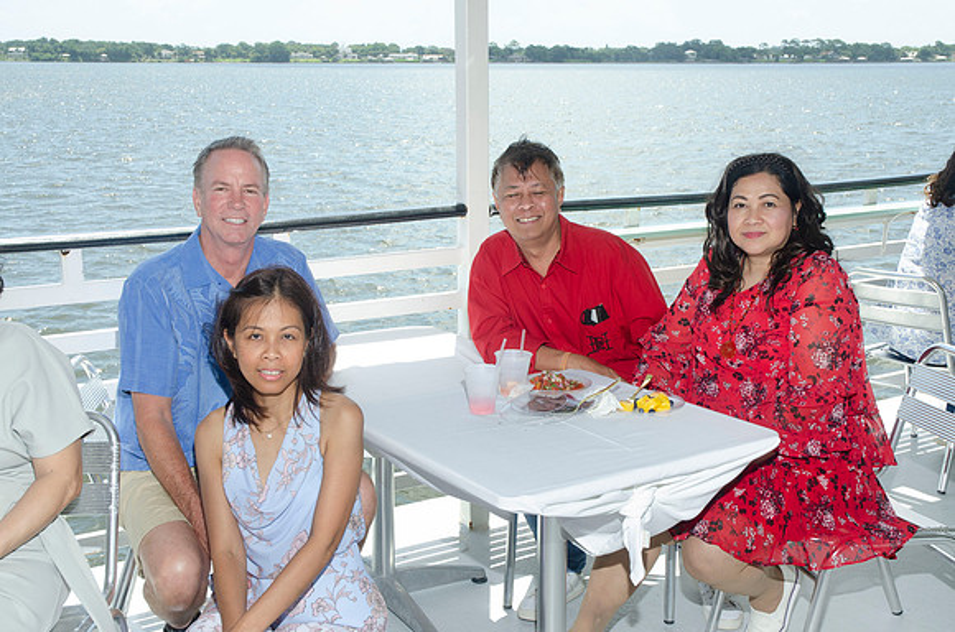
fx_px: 1151
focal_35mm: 44
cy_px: 316
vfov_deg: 30.7
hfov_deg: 45.0
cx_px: 478
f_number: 8
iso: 250
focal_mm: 29
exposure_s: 1/250
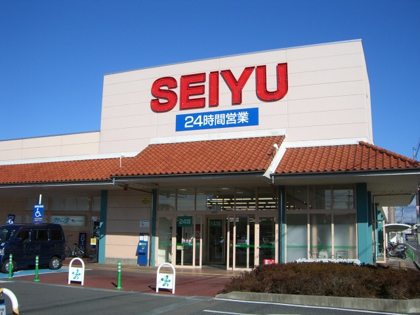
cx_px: 210
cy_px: 158
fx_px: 461
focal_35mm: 38
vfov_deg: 37.7
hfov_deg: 49.0
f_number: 4.3
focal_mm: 6.2
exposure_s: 1/800
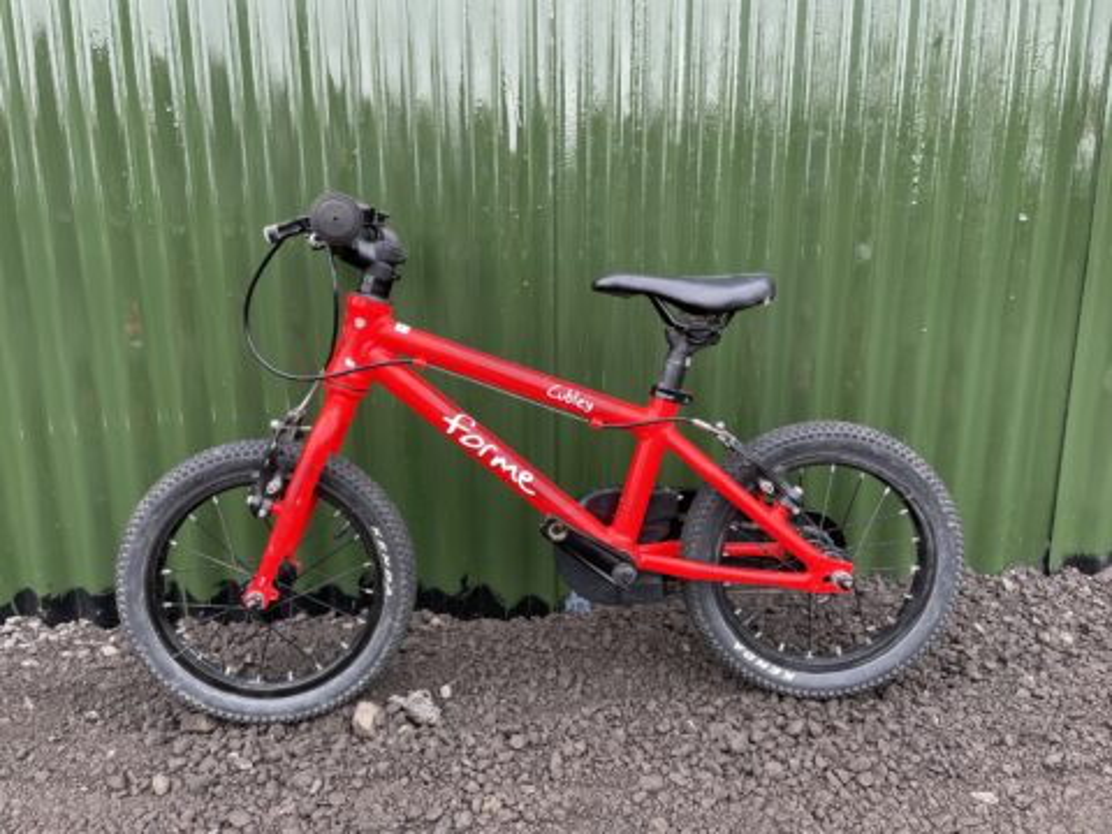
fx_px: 835
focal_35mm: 26
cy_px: 417
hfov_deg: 67.3
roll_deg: +0.1
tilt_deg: -14.2
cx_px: 556
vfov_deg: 53.1
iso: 40
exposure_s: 1/121
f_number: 1.6
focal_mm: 4.2
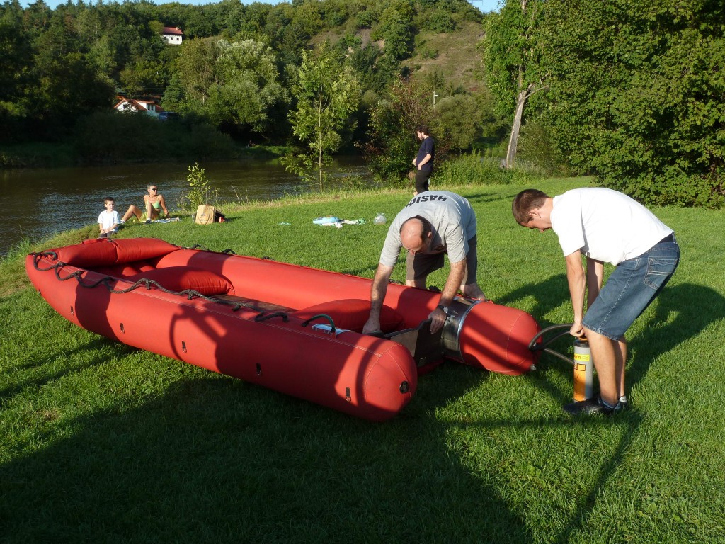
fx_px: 838
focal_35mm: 40
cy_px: 272
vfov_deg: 36.0
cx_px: 362
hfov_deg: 46.8
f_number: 4
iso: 80
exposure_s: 1/320
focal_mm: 6.5
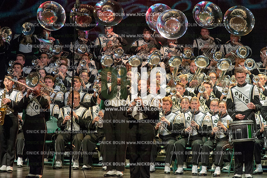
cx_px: 134
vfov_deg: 5.7
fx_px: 1779
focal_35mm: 240
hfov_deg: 8.6
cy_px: 89
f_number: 5.6
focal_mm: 240
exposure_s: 1/250
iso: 8000
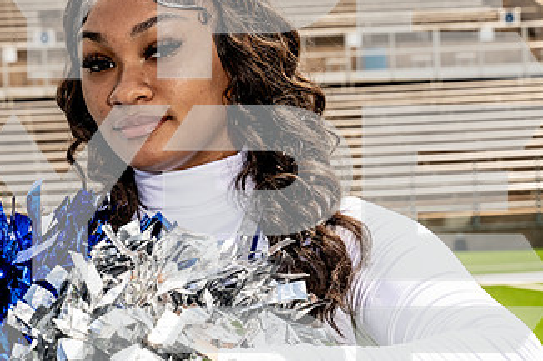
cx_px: 130
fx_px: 1824
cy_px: 194
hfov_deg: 16.8
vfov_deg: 11.3
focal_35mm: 121
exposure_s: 1/250
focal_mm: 68
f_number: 9
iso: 100
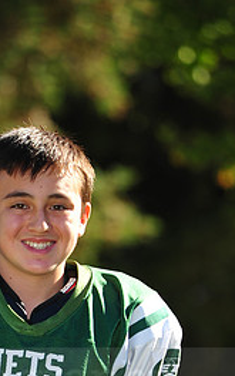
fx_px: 4242
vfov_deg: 5.1
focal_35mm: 414
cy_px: 367
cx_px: -11
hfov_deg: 3.2
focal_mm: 185
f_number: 4.5
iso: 400
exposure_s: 1/1250
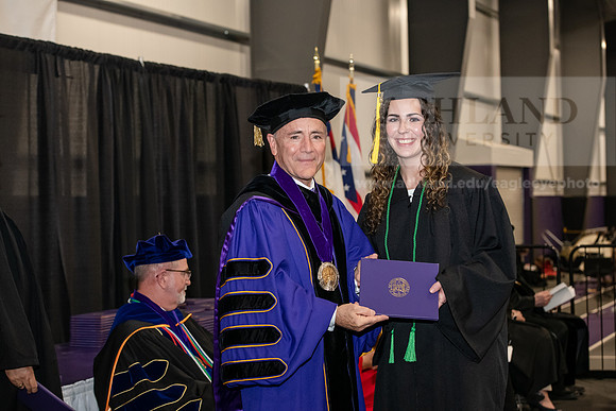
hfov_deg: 28.8
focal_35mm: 70
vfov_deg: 19.5
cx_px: 308
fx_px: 1198
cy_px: 206
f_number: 5
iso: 2500
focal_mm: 70
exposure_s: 1/200
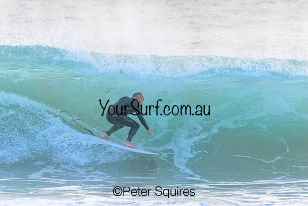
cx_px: 154
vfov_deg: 2.0
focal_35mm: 680
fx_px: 5819
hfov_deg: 3.0
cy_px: 103
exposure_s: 1/2000
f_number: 11
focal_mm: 680
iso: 5600
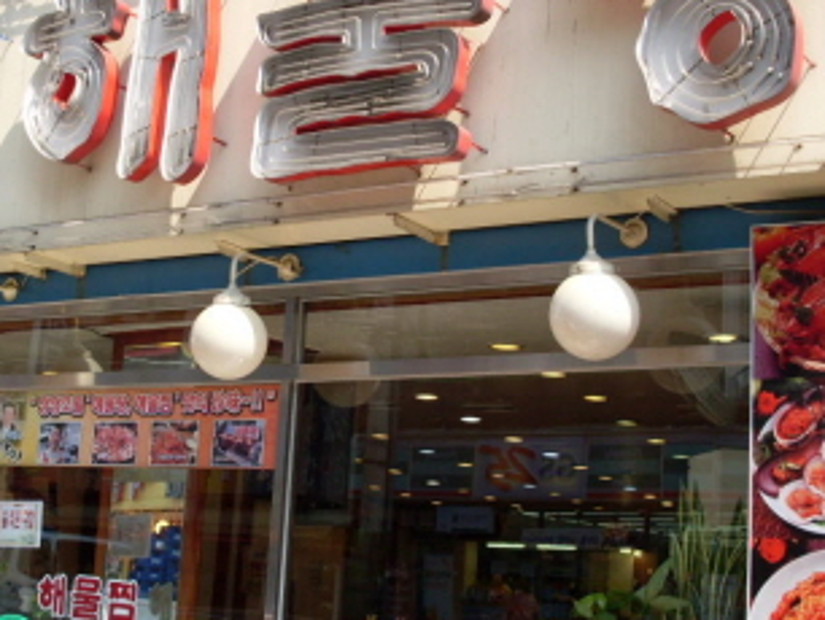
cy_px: 298
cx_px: 318
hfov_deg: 31.1
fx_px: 1479
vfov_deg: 23.7
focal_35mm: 62
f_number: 2.8
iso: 80
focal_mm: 6.3
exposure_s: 1/350
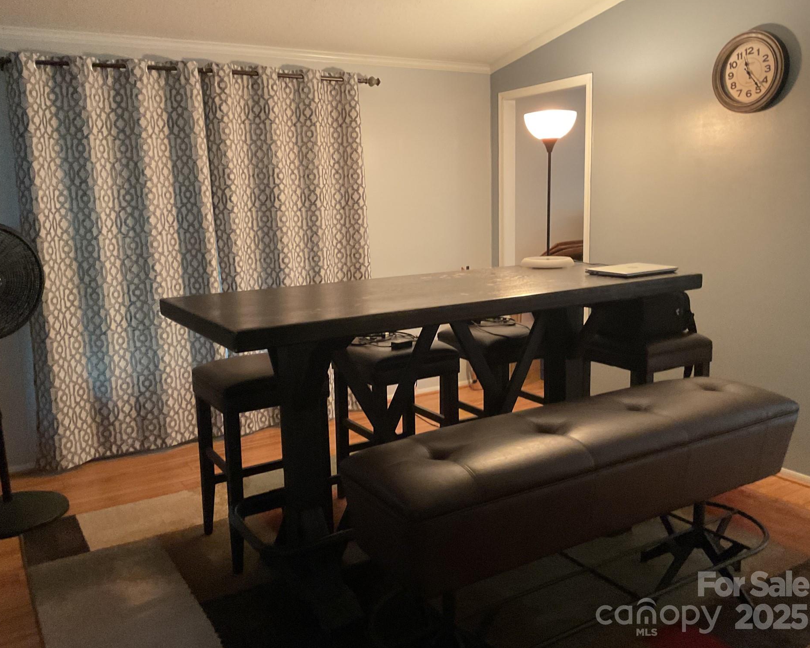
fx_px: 743
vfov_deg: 47.1
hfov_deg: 57.2
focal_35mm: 31
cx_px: 397
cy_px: 320
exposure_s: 1/30
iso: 320
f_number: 1.8
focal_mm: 3
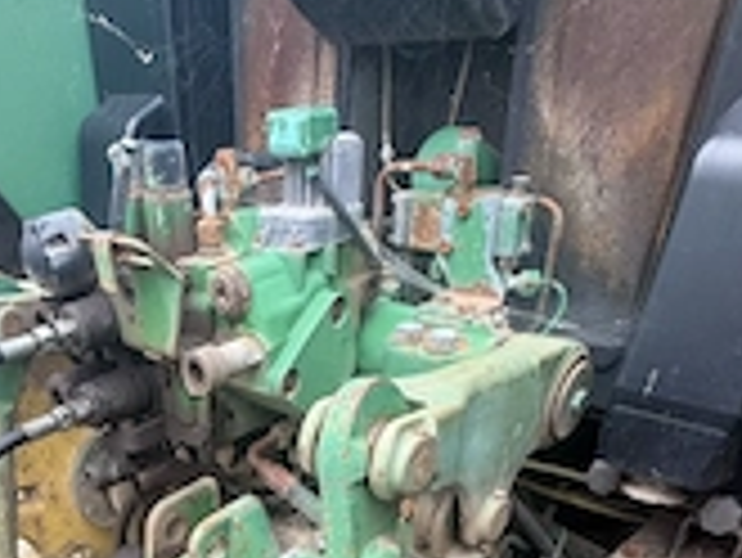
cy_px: 684
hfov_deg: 52.8
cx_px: 243
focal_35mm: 34
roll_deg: +6.8
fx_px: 729
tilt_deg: -35.4
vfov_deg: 33.3
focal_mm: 2.22
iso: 50
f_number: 2.2
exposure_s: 1/280
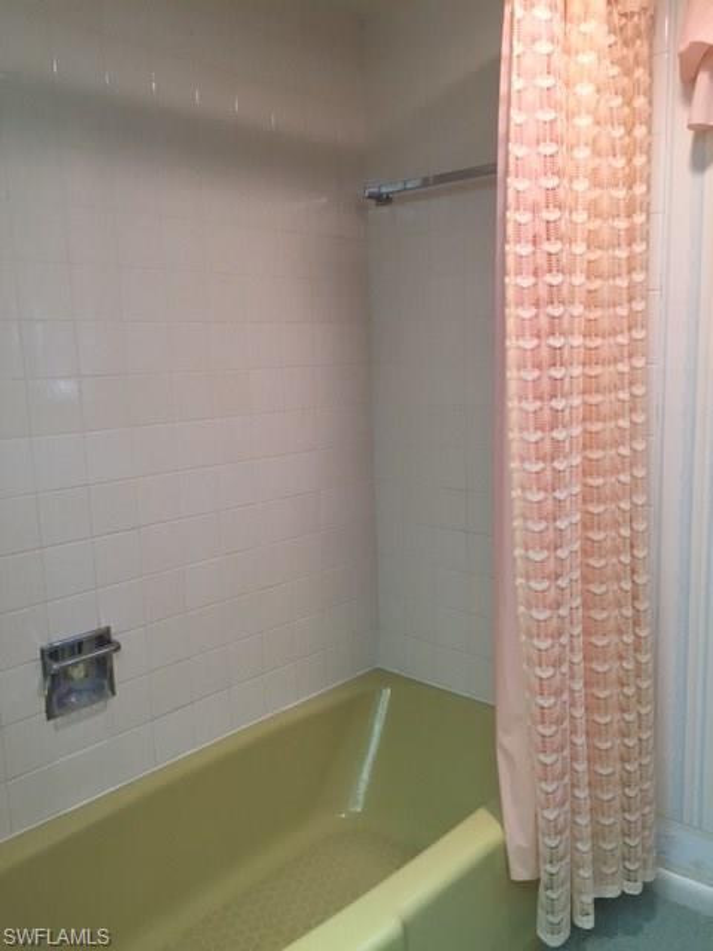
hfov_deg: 48.2
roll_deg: +1.3
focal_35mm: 29
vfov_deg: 61.7
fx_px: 796
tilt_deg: -8.8
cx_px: 356
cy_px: 476
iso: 32
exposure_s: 1/30
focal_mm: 4.15
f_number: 2.2
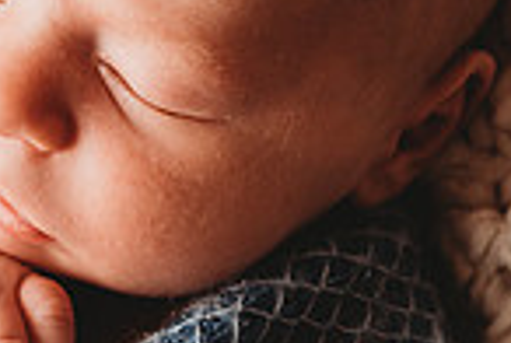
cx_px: 28
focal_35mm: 218
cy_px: 163
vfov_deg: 6.3
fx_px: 3101
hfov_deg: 9.4
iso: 100
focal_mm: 55
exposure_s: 1/160
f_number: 4
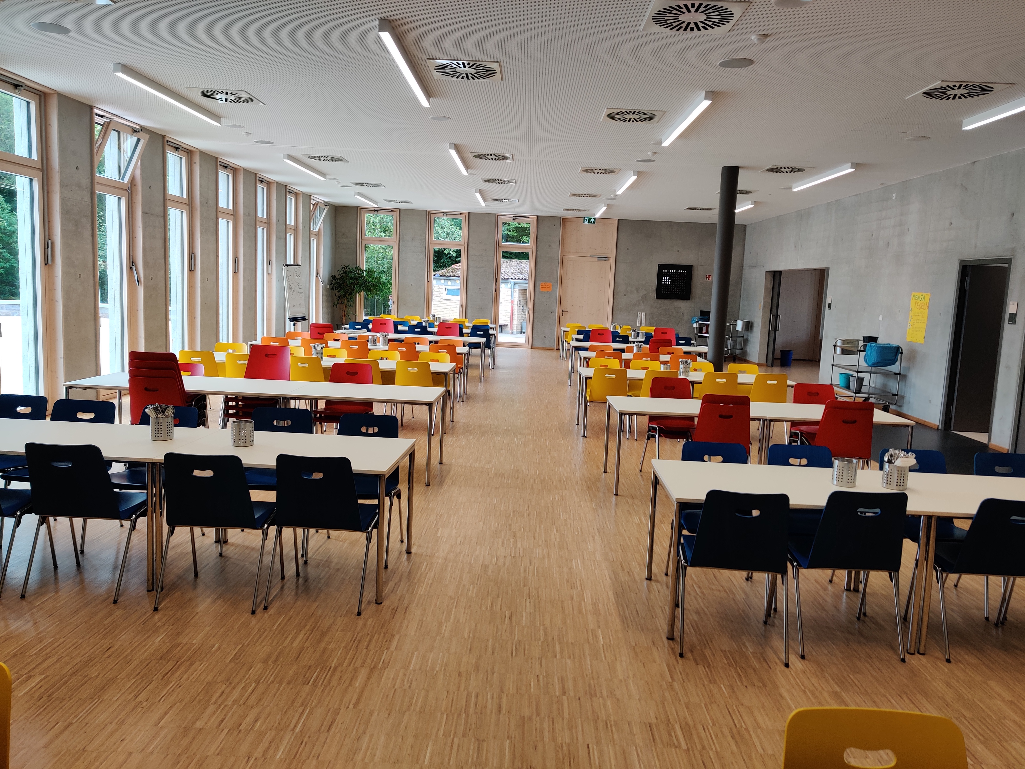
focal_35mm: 27
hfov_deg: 65.3
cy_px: 384
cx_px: 512
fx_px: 799
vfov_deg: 51.4
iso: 100
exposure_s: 1/114
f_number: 1.65
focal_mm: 4.75
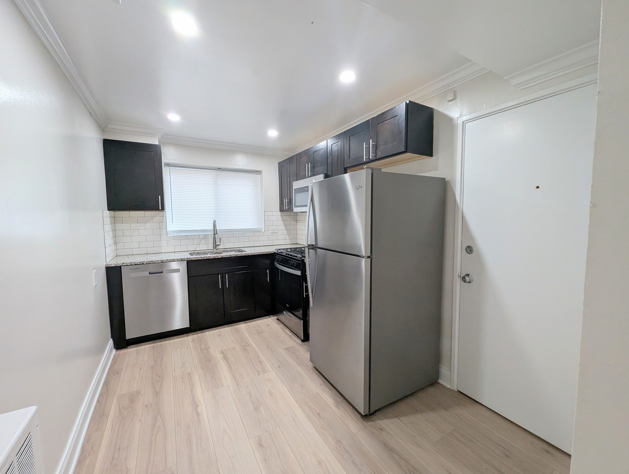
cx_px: 314
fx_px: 237
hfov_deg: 106.1
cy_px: 237
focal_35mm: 13
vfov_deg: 90.1
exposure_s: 1/120
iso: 177
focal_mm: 1.95
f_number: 2.2
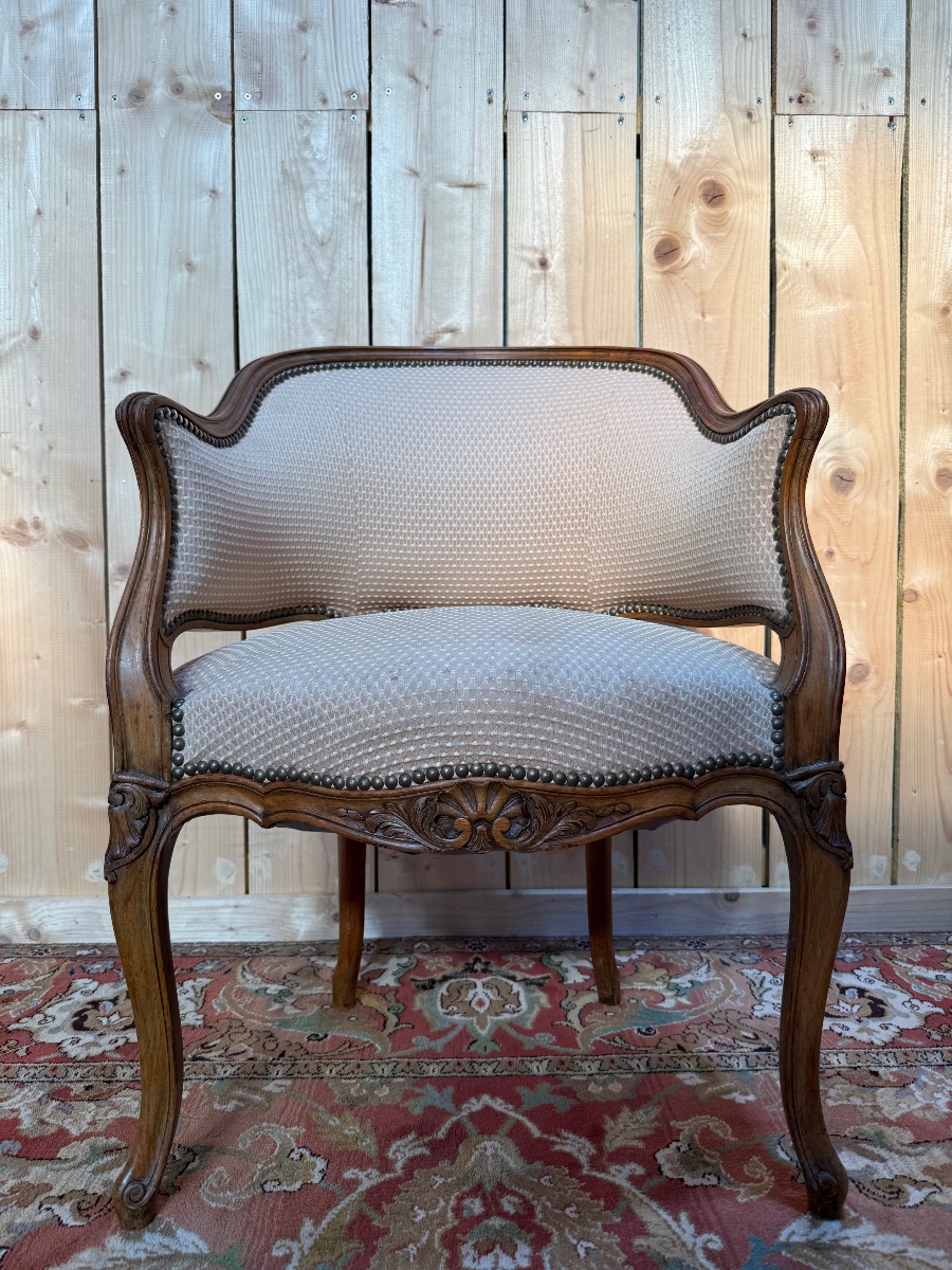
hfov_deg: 56.8
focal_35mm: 24
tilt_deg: -2.2
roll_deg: +0.1
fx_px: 880
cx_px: 476
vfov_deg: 71.6
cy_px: 635
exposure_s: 1/344
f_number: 1.78
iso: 80
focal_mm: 6.76
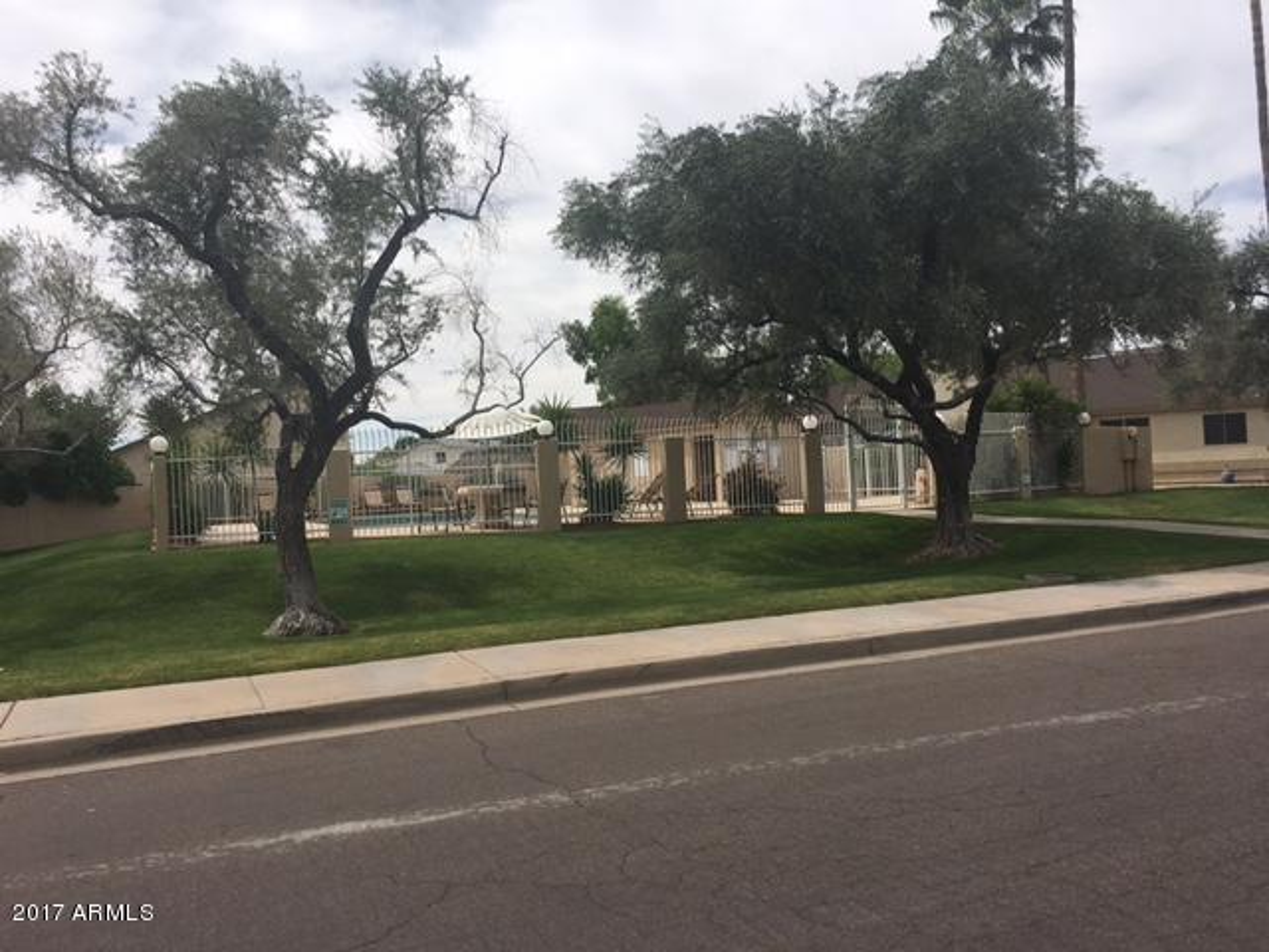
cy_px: 476
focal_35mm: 29
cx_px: 634
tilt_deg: +1.0
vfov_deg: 48.2
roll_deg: +2.9
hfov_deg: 61.7
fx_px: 1063
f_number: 2.2
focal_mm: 4.15
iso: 25
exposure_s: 1/2653
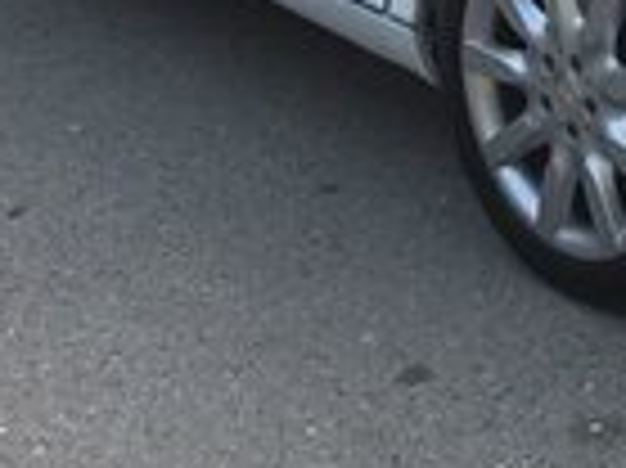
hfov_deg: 14.0
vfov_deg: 10.6
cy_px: -92
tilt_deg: -14.4
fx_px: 2493
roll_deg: +2.2
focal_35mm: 138
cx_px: 671
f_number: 2.2
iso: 25
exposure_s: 1/274
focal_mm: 4.15
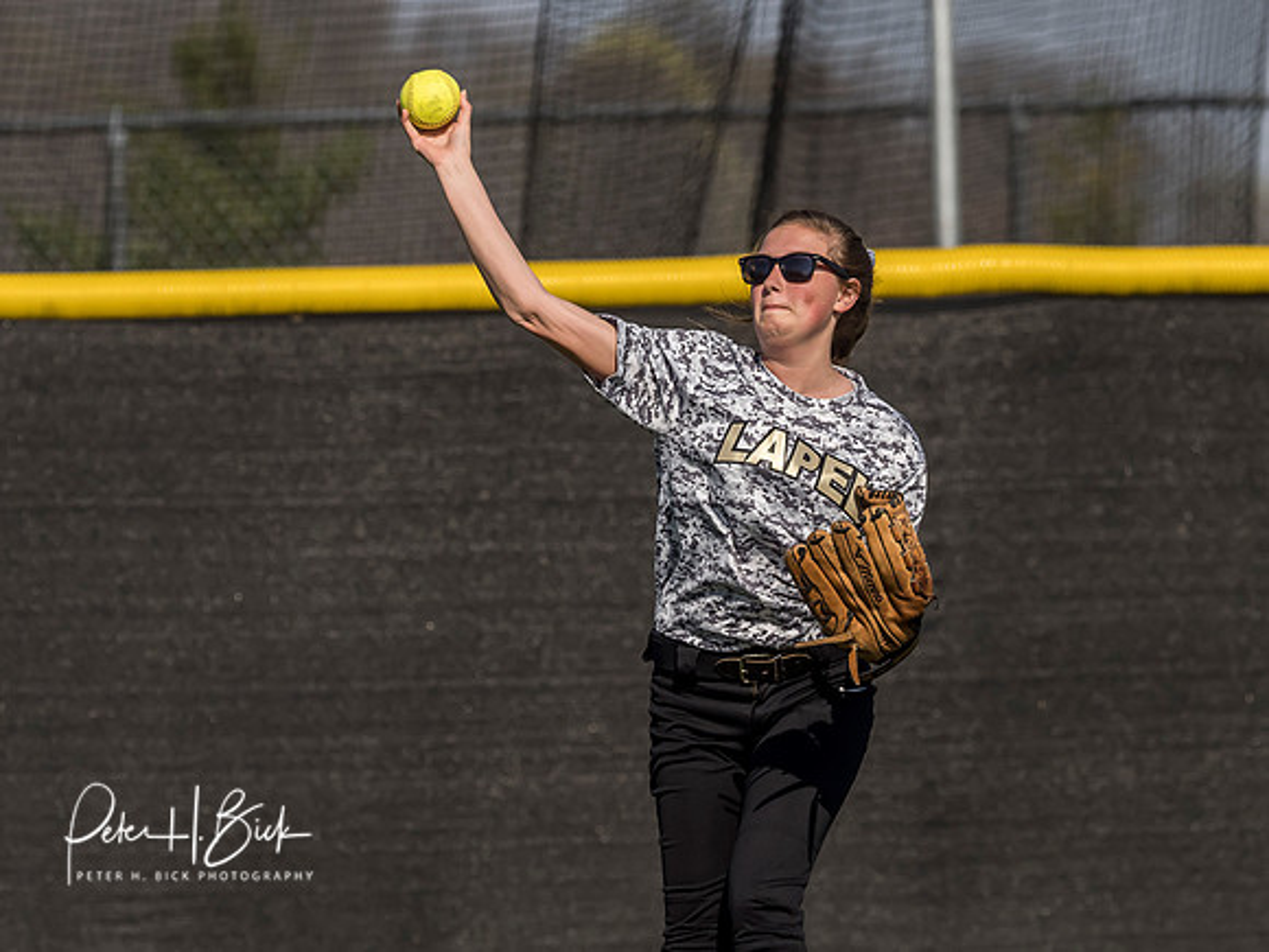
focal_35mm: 809
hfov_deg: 2.5
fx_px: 29669
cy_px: 361
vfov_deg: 1.8
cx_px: 789
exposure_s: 1/2000
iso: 400
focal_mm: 300
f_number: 6.3
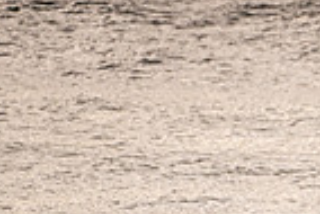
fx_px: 18152
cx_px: 568
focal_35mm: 2040
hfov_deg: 1.0
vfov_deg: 0.7
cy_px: 359
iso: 200
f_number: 5.6
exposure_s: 1/2000
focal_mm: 500
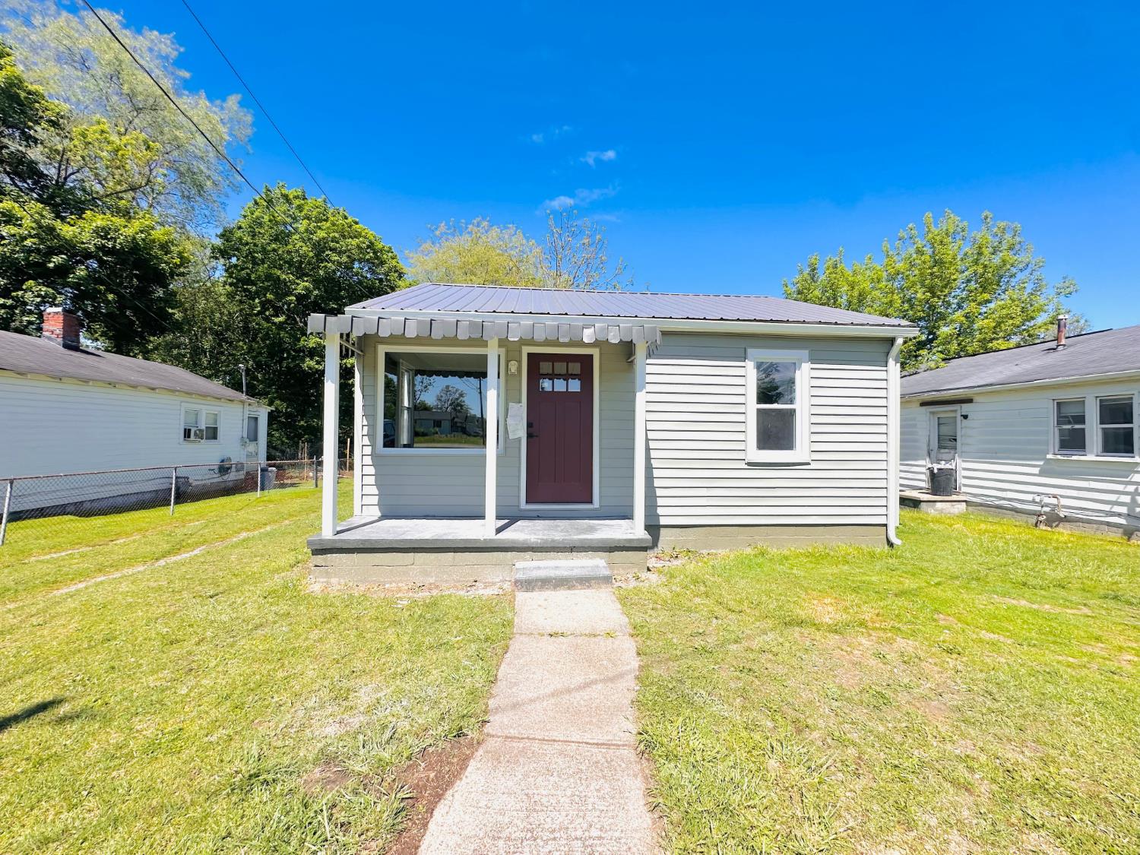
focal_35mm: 14
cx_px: 570
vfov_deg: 85.7
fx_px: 461
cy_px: 428
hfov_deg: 102.1
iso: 50
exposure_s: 1/2092
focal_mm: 2.22
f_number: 2.2
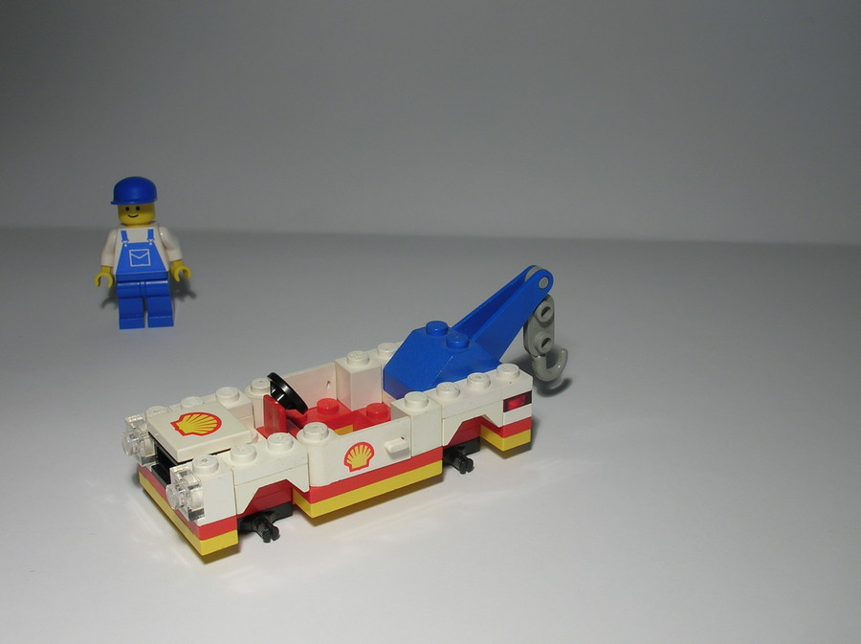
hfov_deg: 41.3
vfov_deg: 31.5
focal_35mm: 46
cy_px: 322
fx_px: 1143
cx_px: 430
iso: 50
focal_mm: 7.7
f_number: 5.4
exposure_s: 1/18.1
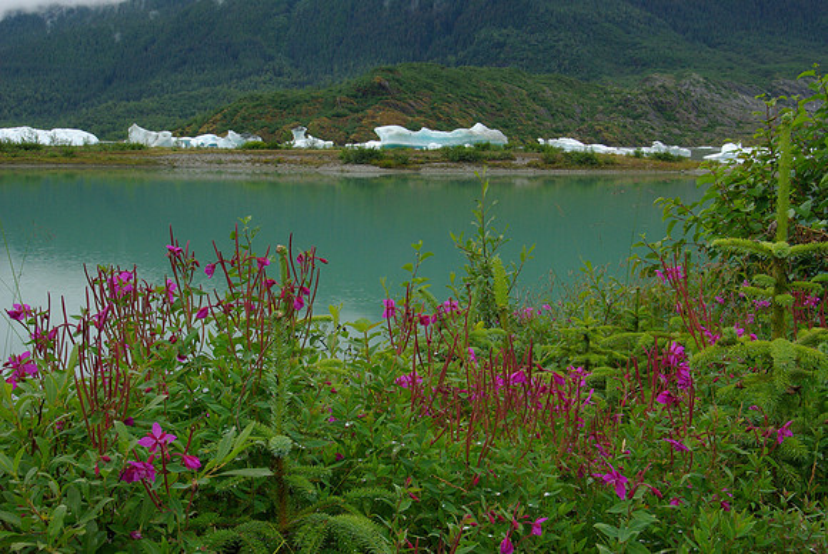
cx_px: 414
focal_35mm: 46
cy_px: 277
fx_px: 1071
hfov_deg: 42.3
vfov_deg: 29.0
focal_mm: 31
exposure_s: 1/25
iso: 400
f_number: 18
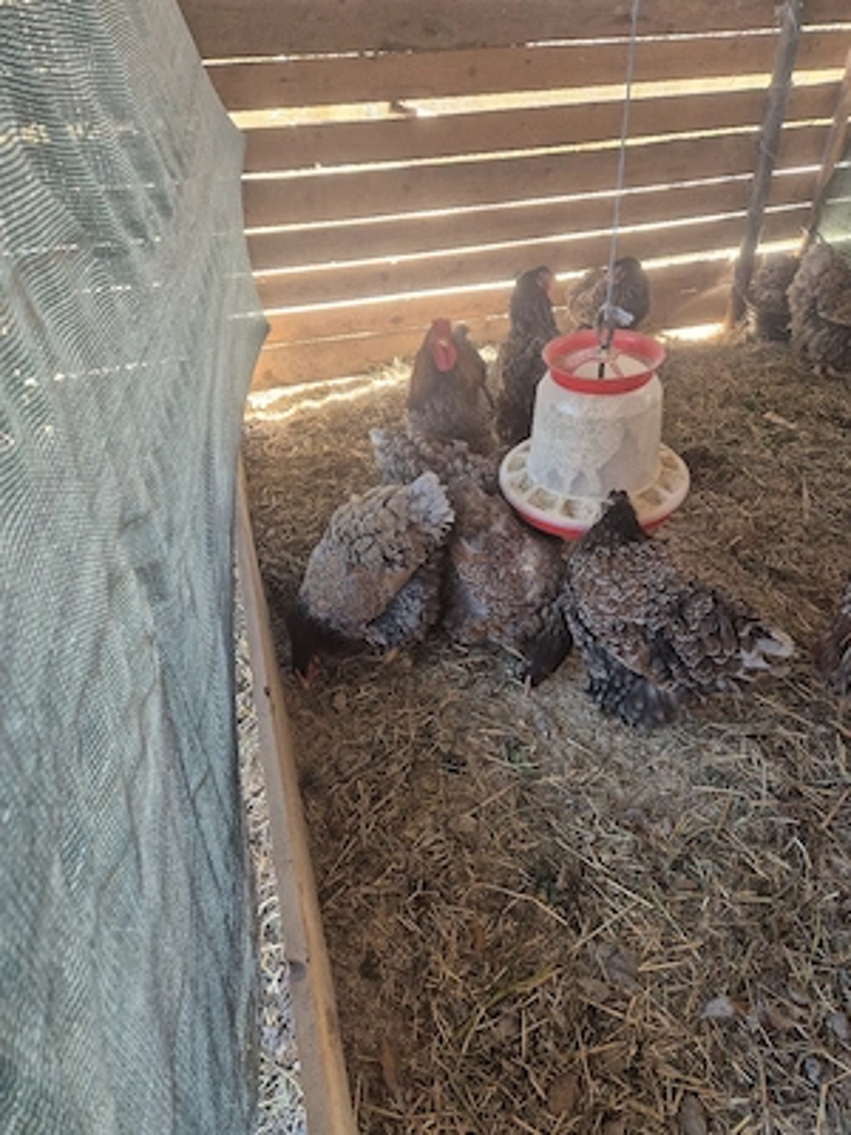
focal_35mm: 23
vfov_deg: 73.9
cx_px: 426
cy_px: 568
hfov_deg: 58.9
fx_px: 754
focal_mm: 5.4
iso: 400
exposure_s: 1/100
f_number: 1.8
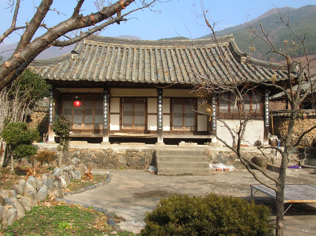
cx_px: 158
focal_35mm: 40
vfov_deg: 35.9
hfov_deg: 46.8
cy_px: 118
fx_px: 365
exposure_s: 1/140
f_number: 5.9
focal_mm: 6.6
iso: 50
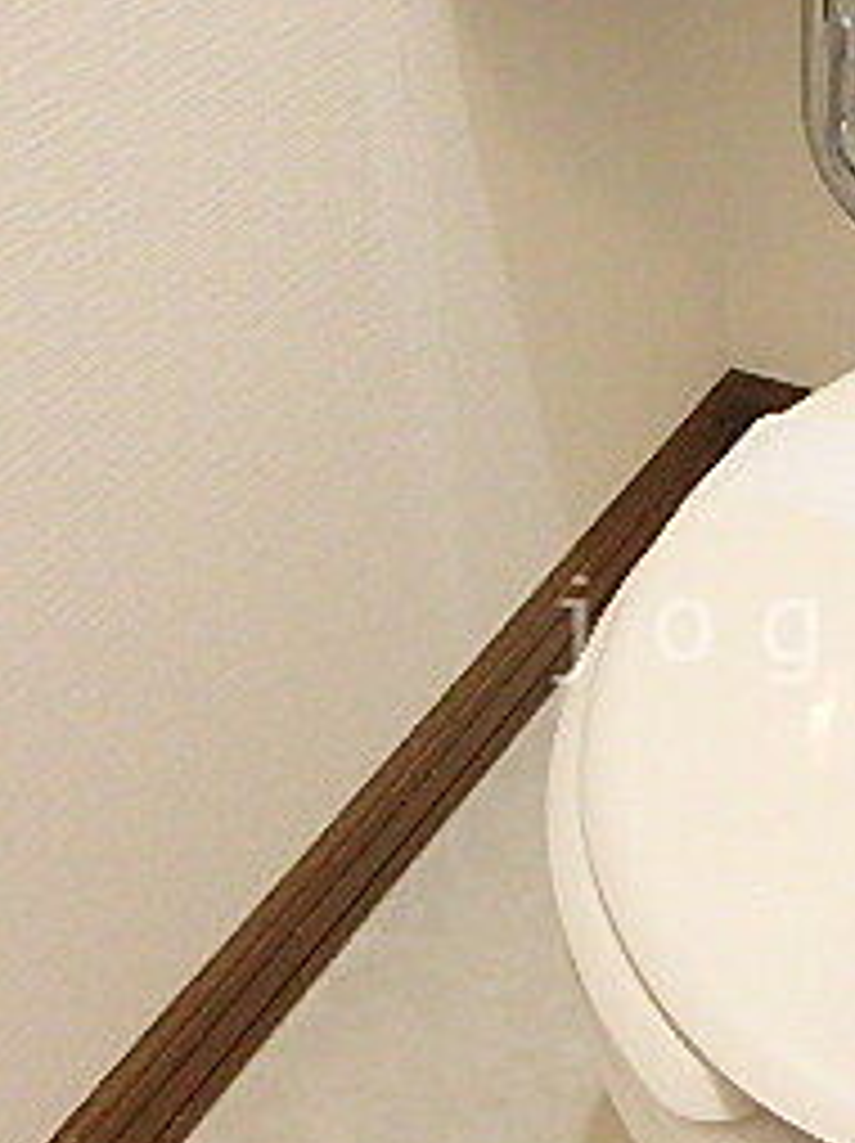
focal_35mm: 53
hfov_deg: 26.0
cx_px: 860
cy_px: 630
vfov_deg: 36.2
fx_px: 1748
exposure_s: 1/30
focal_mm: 3.7
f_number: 3.5
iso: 800
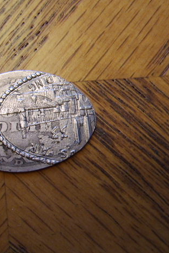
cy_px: 125
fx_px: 310
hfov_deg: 29.1
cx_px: 11
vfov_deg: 44.5
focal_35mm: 44
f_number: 2.7
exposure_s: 1/30
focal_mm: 8.13
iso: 71
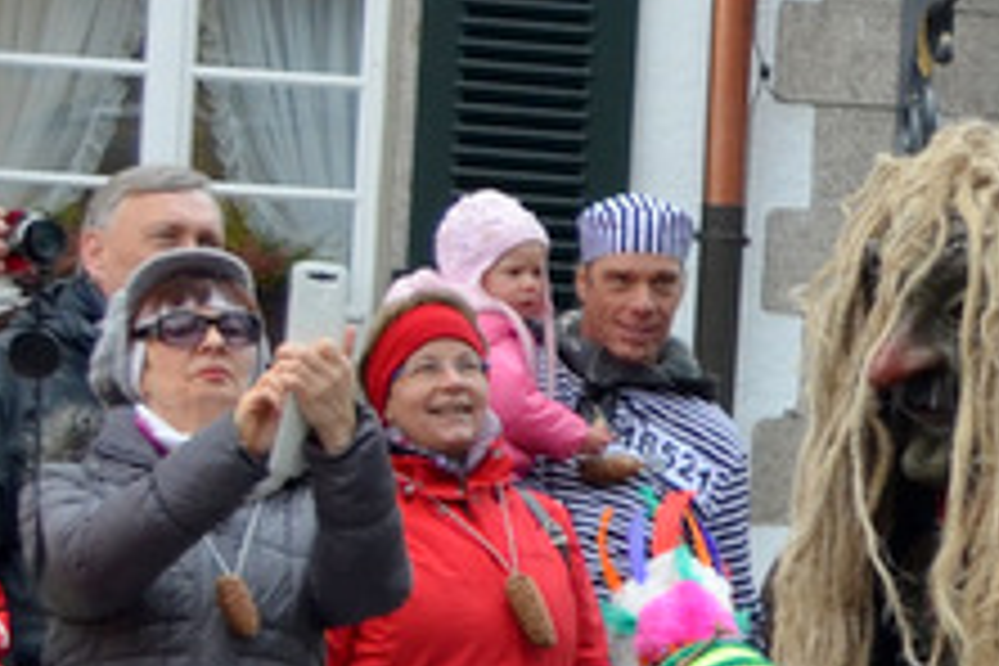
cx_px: 2156
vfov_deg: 7.0
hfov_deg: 9.7
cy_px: 432
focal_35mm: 195
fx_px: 5411
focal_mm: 24
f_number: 5.6
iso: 320
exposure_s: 1/125
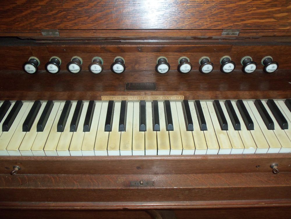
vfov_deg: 48.2
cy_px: 110
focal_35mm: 29
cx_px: 146
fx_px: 244
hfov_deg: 61.7
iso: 100
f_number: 3.4
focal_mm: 5.2
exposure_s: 1/30
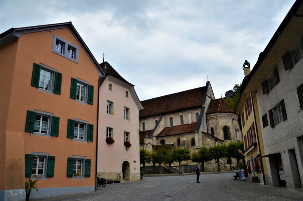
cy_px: 100
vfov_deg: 41.5
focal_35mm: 32
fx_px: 265
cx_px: 152
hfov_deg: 59.6
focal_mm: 21
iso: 320
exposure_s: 1/1000
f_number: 3.8
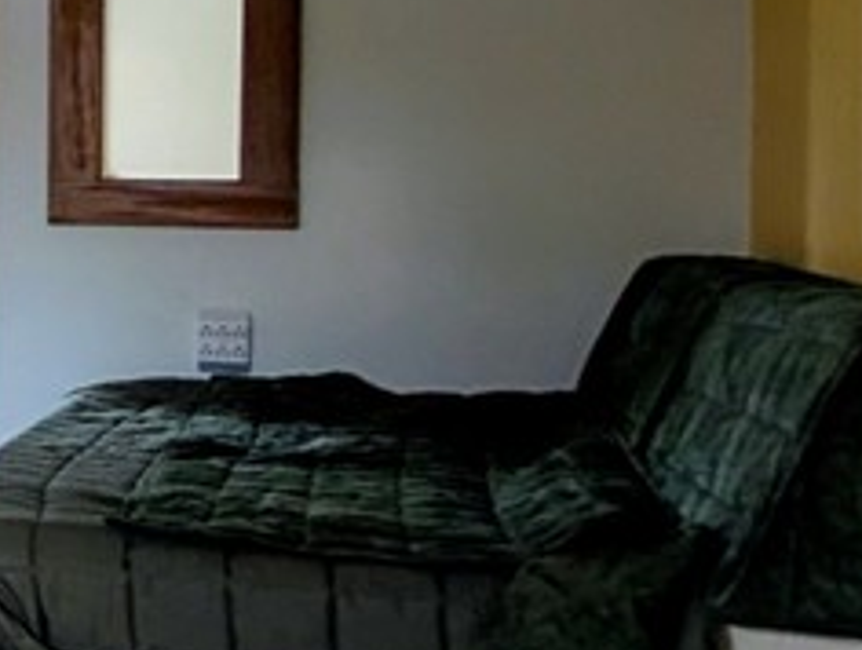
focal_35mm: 73
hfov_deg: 15.0
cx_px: -1220
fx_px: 1822
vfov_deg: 20.1
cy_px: 161
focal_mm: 2.02
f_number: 1.7
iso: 97
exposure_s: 1/24
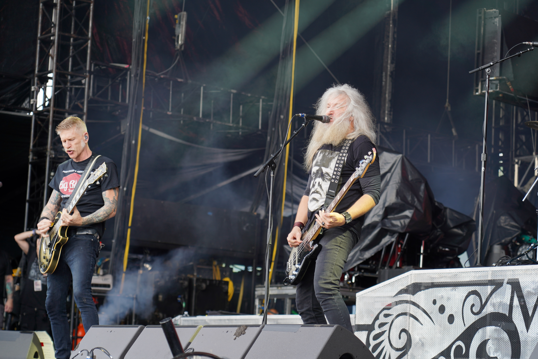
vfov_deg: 13.0
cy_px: 180
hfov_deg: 19.5
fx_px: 1569
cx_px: 269
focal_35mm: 105
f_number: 4
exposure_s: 1/125
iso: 125
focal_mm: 105
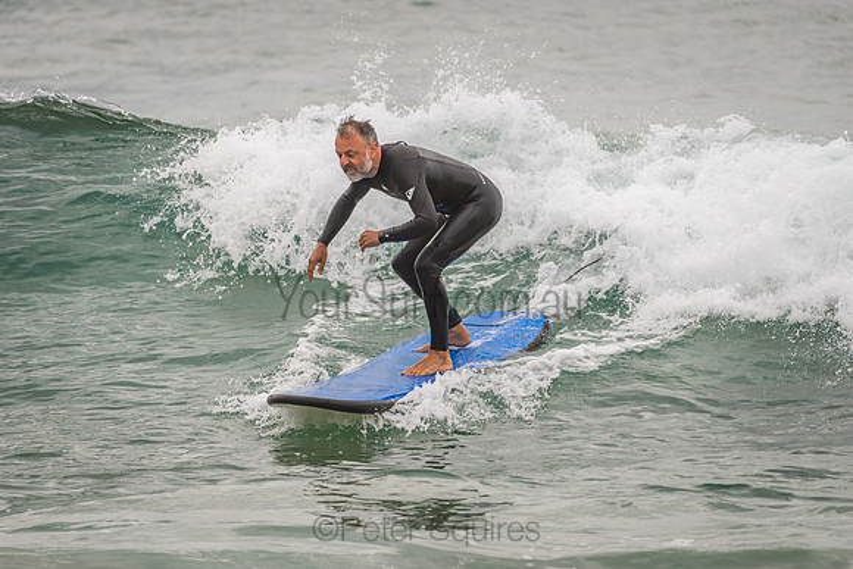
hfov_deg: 4.1
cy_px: 284
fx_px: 11849
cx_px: 426
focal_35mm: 500
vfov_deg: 2.8
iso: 220
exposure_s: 1/320
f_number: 5.6
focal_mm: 500
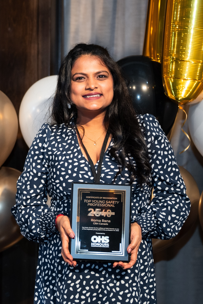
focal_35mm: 140
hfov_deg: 9.7
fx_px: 1188
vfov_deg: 14.6
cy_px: 88
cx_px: 2
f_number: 2.5
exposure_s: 1/200
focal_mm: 66
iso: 1250
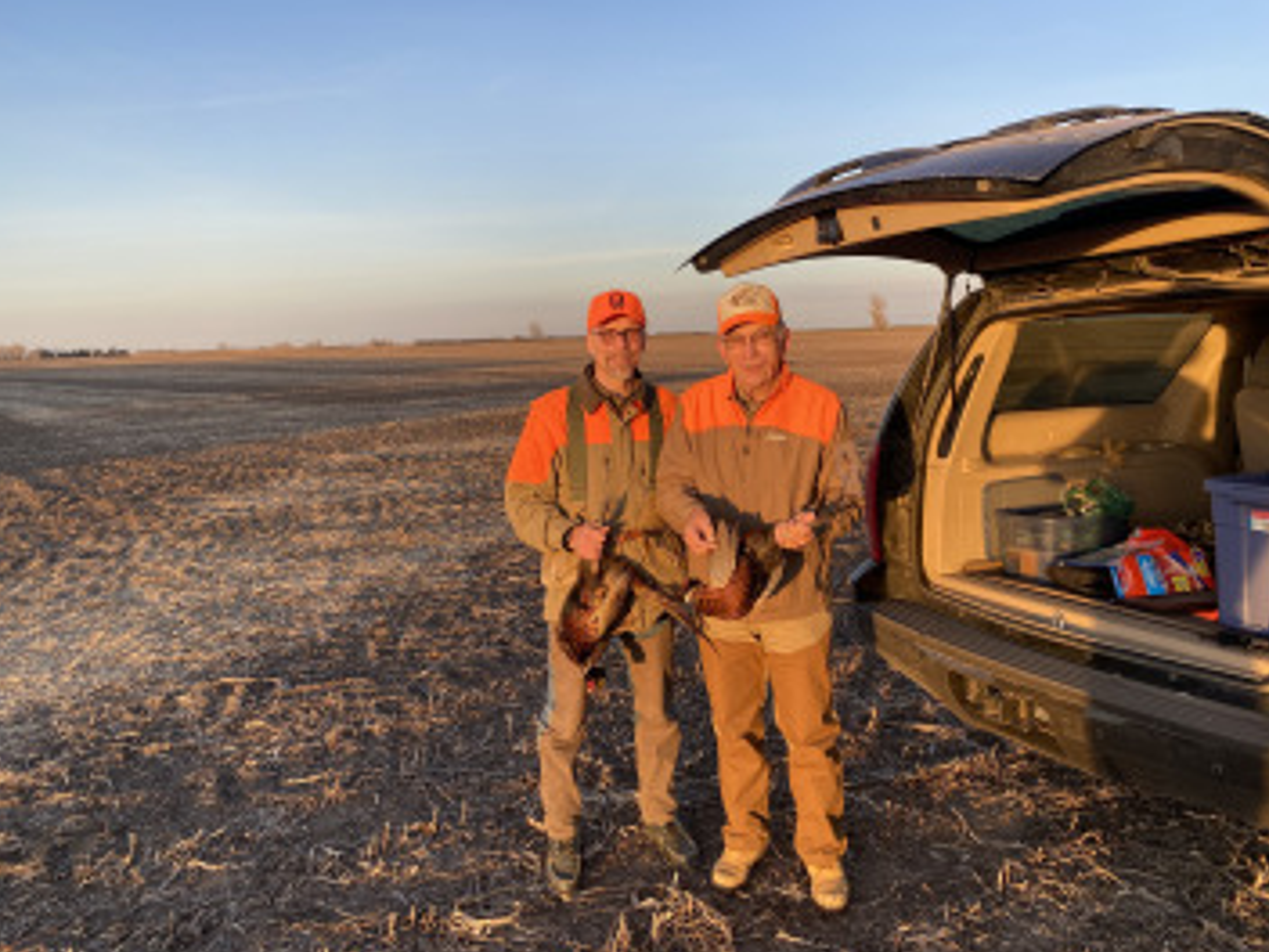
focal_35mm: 27
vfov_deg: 51.4
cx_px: 631
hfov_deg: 65.3
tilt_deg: -8.7
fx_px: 990
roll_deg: +2.0
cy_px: 483
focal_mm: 4.25
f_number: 1.8
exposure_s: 1/460
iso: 32
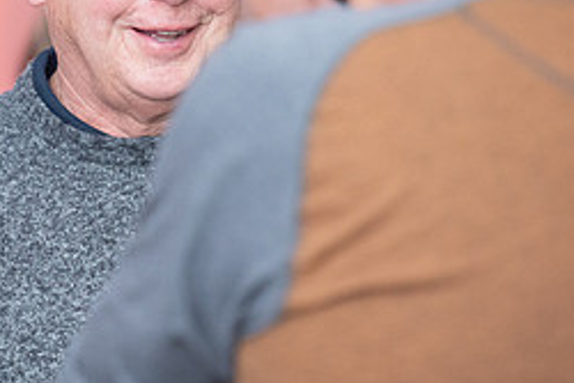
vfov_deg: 3.1
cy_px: 61
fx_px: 7035
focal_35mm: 441
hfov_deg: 4.7
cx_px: 53
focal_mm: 190
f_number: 2.8
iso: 1600
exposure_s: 1/200
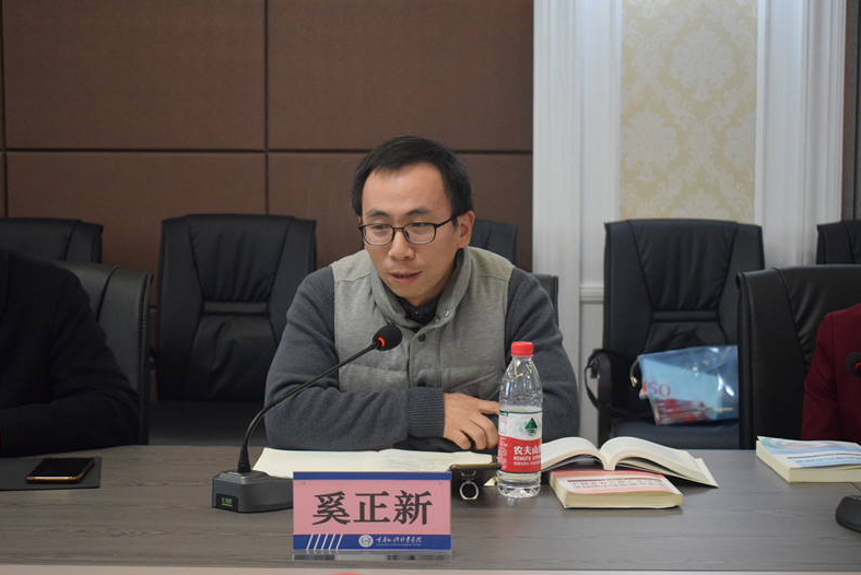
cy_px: 289
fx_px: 1675
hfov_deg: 28.8
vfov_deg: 19.5
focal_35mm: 70
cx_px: 426
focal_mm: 46
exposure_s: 1/80
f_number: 5.3
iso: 2500
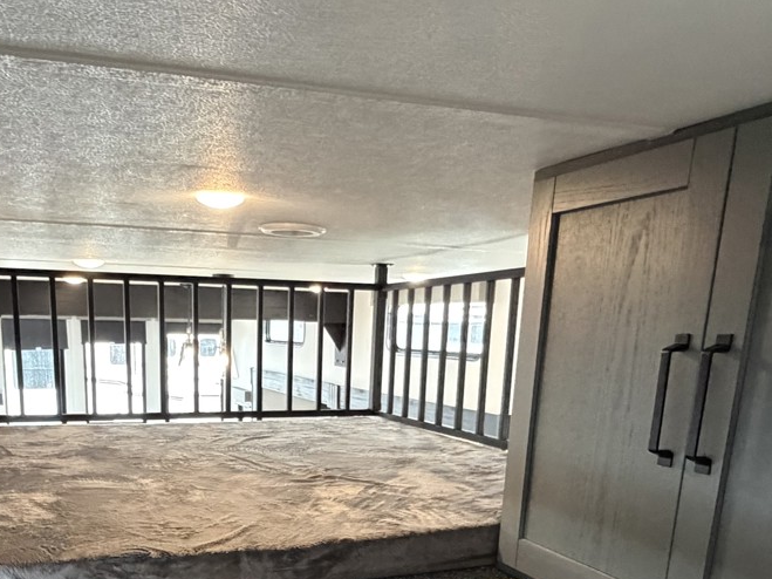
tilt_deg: -13.8
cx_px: 285
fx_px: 758
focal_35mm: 34
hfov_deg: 53.3
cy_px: 511
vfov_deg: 39.1
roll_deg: -1.6
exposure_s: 1/60
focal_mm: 2.22
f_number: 2.2
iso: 640
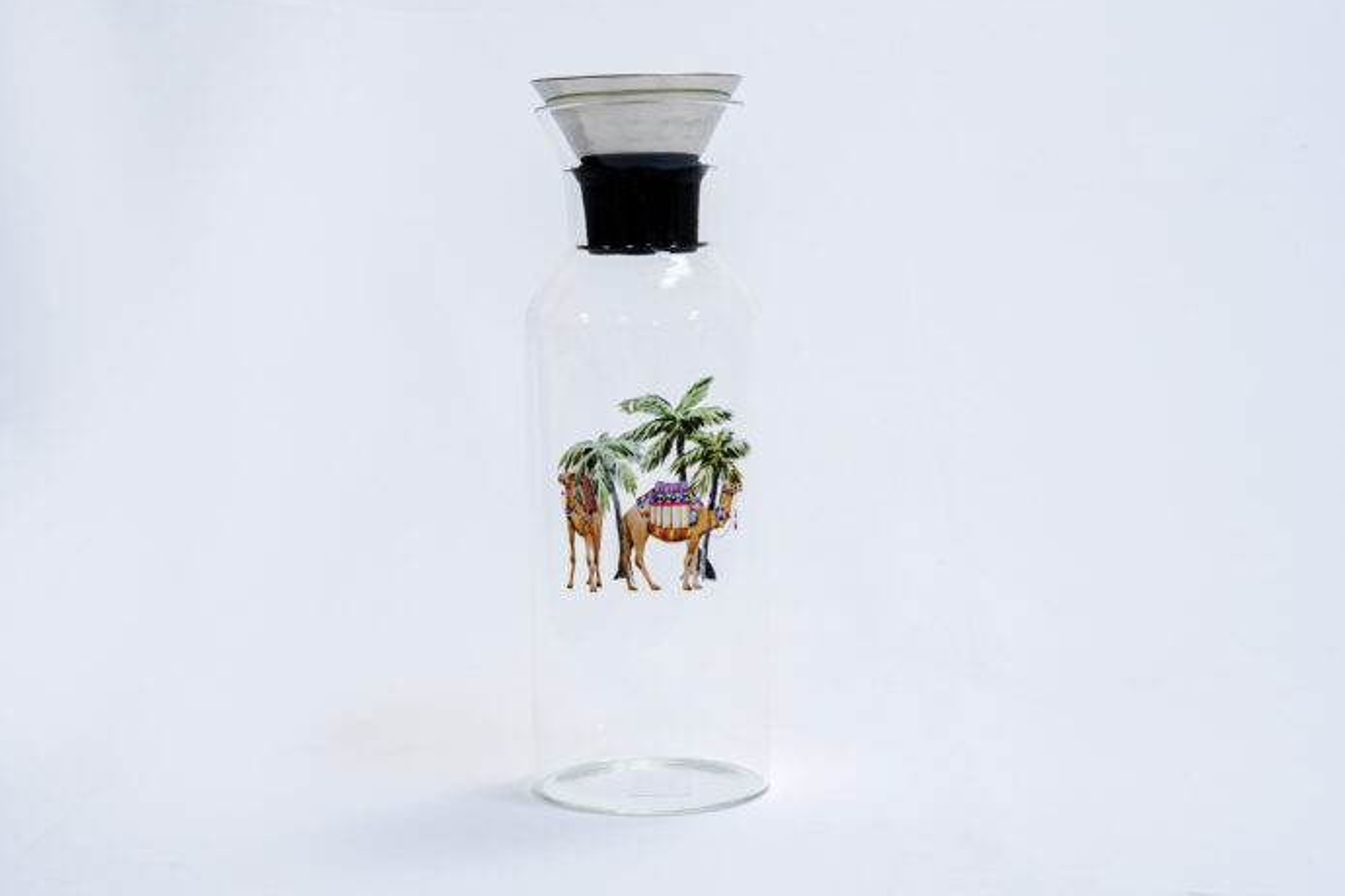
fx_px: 2428
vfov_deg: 20.9
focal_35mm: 65
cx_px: 665
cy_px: 448
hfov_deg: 31.0
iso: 3200
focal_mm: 64
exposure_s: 1/125
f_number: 13
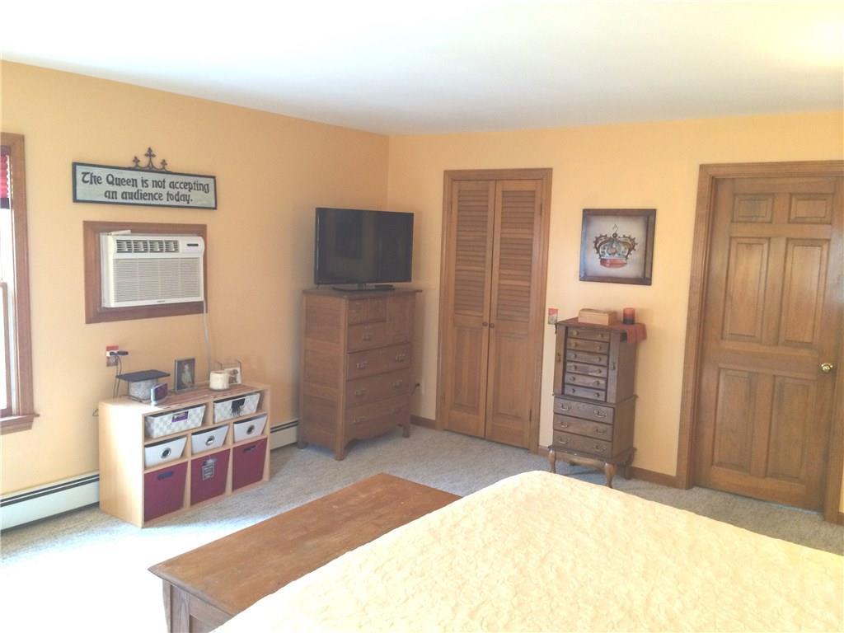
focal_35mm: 30
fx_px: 731
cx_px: 422
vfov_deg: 46.8
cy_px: 316
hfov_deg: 60.0
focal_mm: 4.12
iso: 320
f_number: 2.2
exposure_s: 1/24
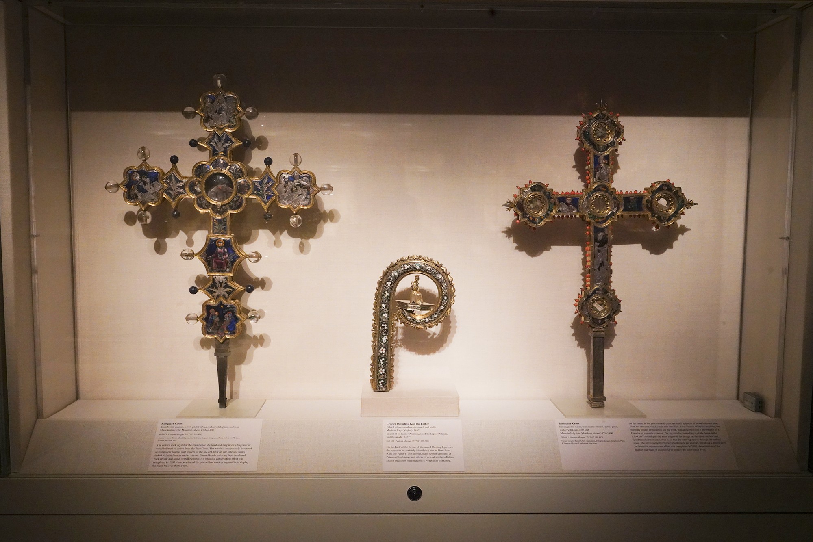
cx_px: 406
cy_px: 271
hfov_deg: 58.7
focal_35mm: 32
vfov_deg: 41.1
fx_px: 723
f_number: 11
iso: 8000
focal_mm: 32
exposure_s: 1/100
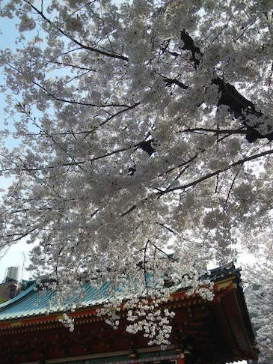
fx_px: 389
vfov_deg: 49.9
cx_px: 112
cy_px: 213
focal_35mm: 37
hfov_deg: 38.6
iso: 160
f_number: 7
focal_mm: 5.4
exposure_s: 1/415
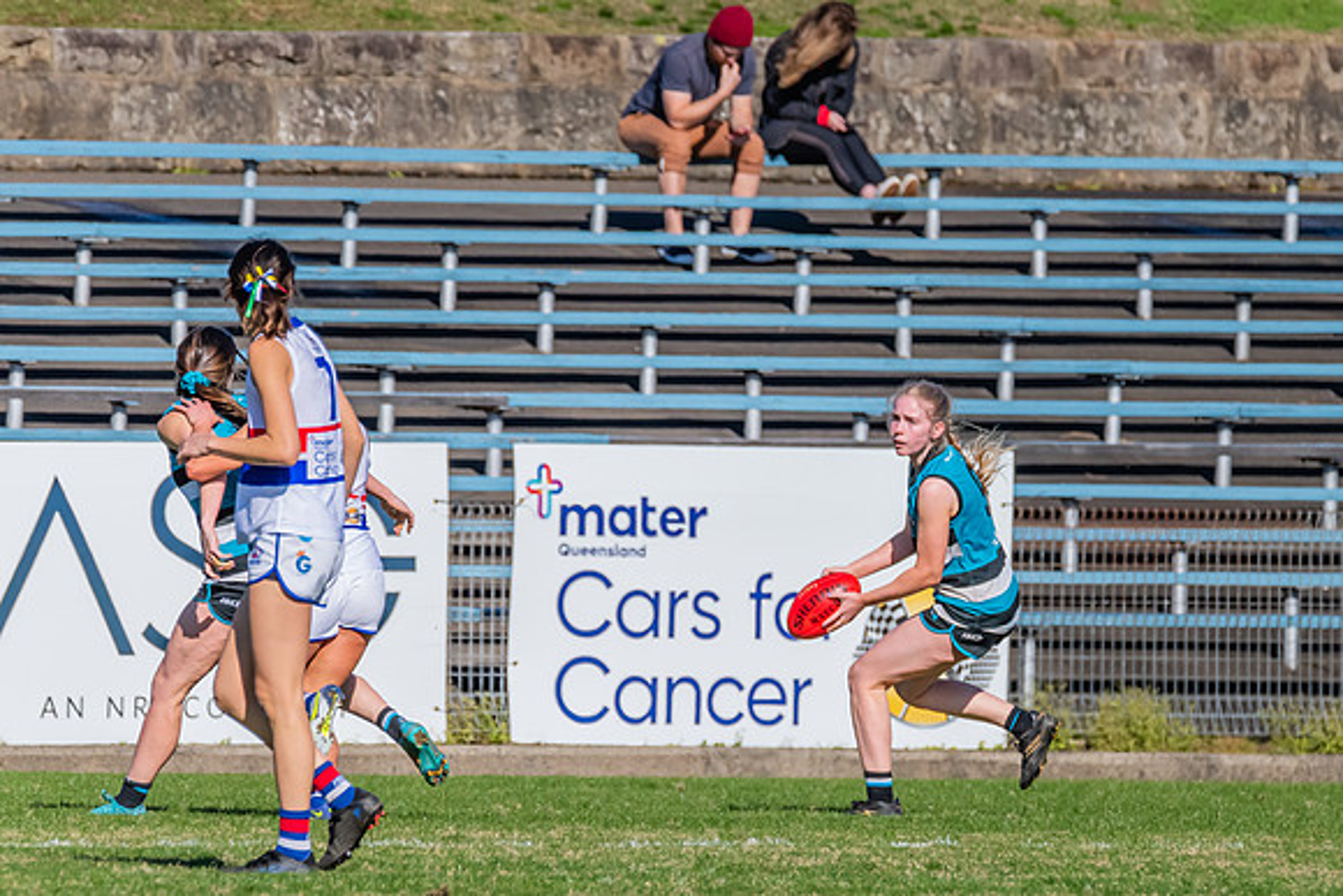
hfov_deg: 2.3
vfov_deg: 1.6
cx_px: 923
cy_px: 555
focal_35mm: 880
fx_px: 32835
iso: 800
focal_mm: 500
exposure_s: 1/1600
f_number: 13
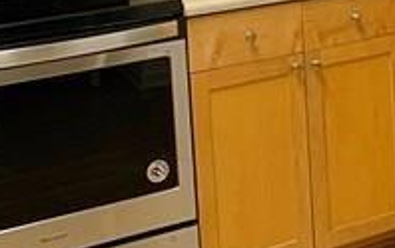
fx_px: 959
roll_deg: +2.2
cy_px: -122
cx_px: 403
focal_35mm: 89
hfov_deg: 22.3
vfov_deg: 13.8
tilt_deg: -4.1
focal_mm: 4.25
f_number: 1.8
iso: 200
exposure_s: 1/60
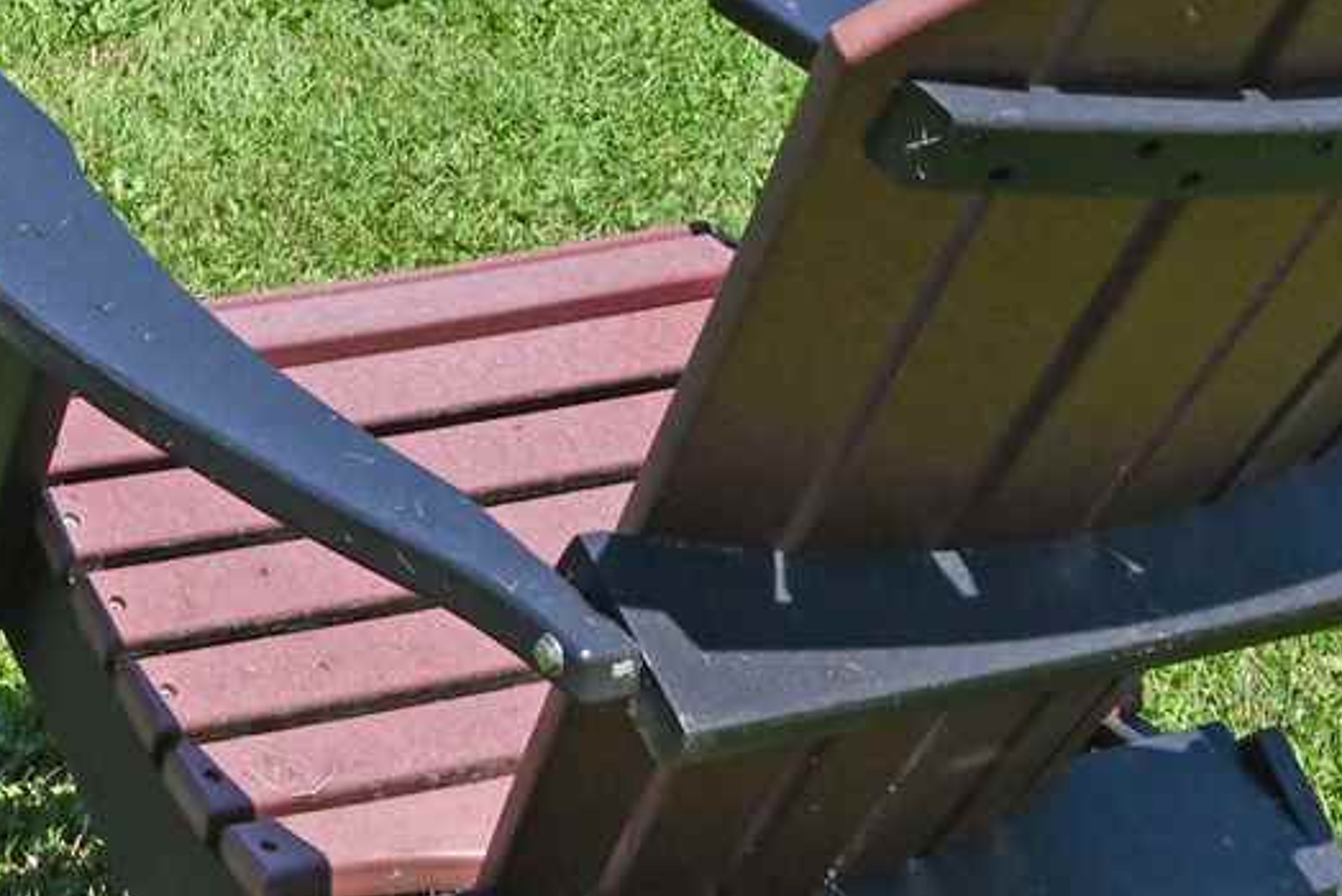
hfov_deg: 22.0
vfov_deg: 13.6
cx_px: -446
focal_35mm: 82
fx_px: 3058
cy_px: -1029
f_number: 14
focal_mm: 14
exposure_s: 1/100
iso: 100
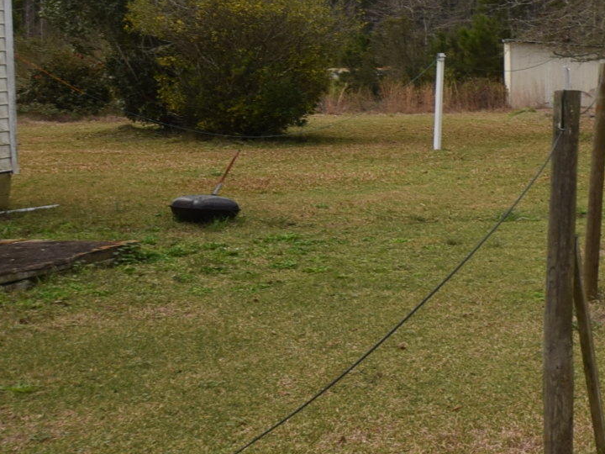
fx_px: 1049
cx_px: 901
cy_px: 91
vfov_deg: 24.0
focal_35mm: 60
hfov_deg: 24.9
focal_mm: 10
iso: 100
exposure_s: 1/200
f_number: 8
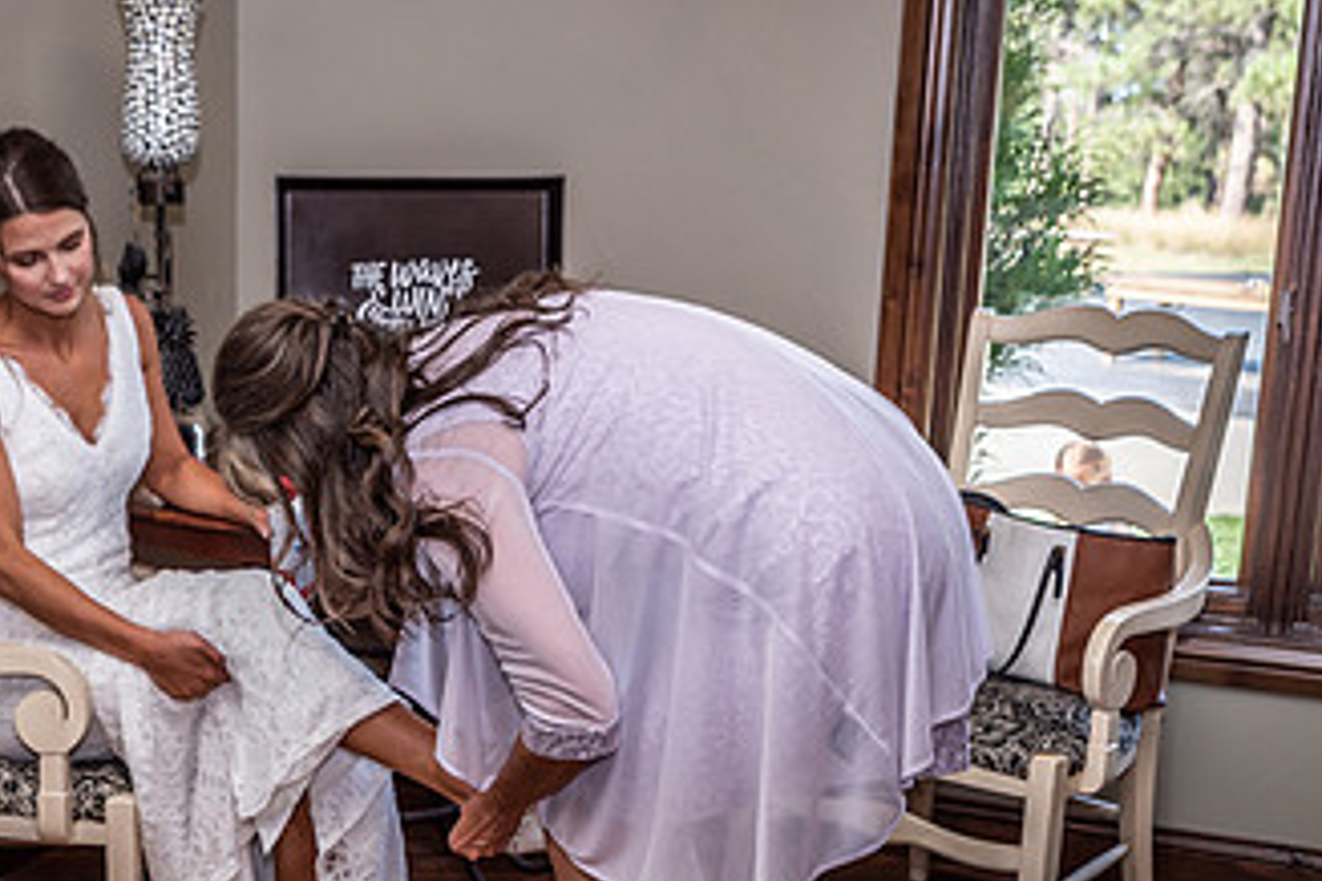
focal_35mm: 62
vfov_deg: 21.8
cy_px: 620
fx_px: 2277
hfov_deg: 31.4
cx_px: 239
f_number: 4.5
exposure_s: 1/200
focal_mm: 35
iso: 160
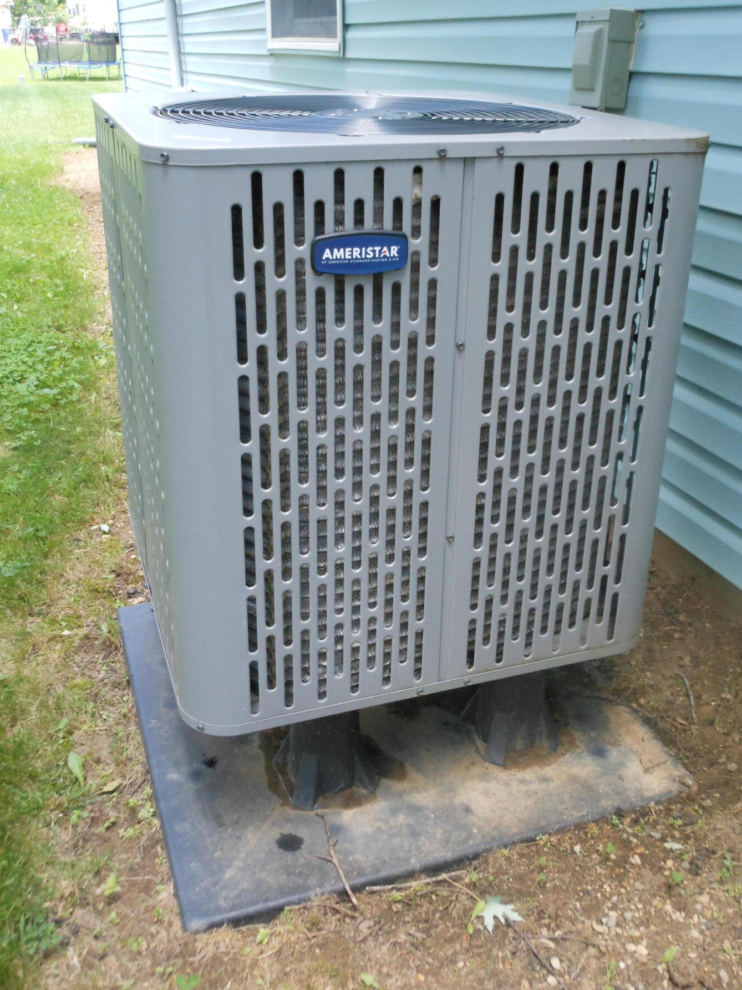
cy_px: 449
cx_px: 391
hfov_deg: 38.7
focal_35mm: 37
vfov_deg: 50.1
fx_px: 1057
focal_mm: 5.9
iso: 320
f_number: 4
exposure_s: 1/125
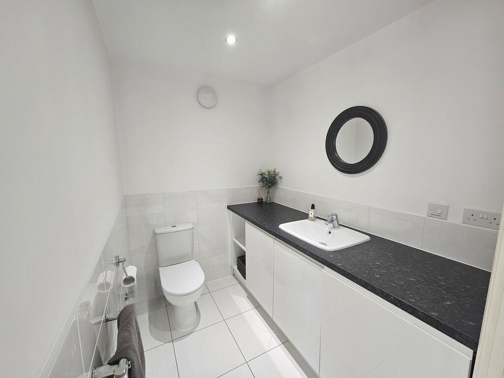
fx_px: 189
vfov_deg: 89.9
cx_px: 252
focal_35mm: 13
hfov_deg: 106.2
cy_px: 189
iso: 125
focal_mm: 2.2
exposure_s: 1/50
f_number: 2.2
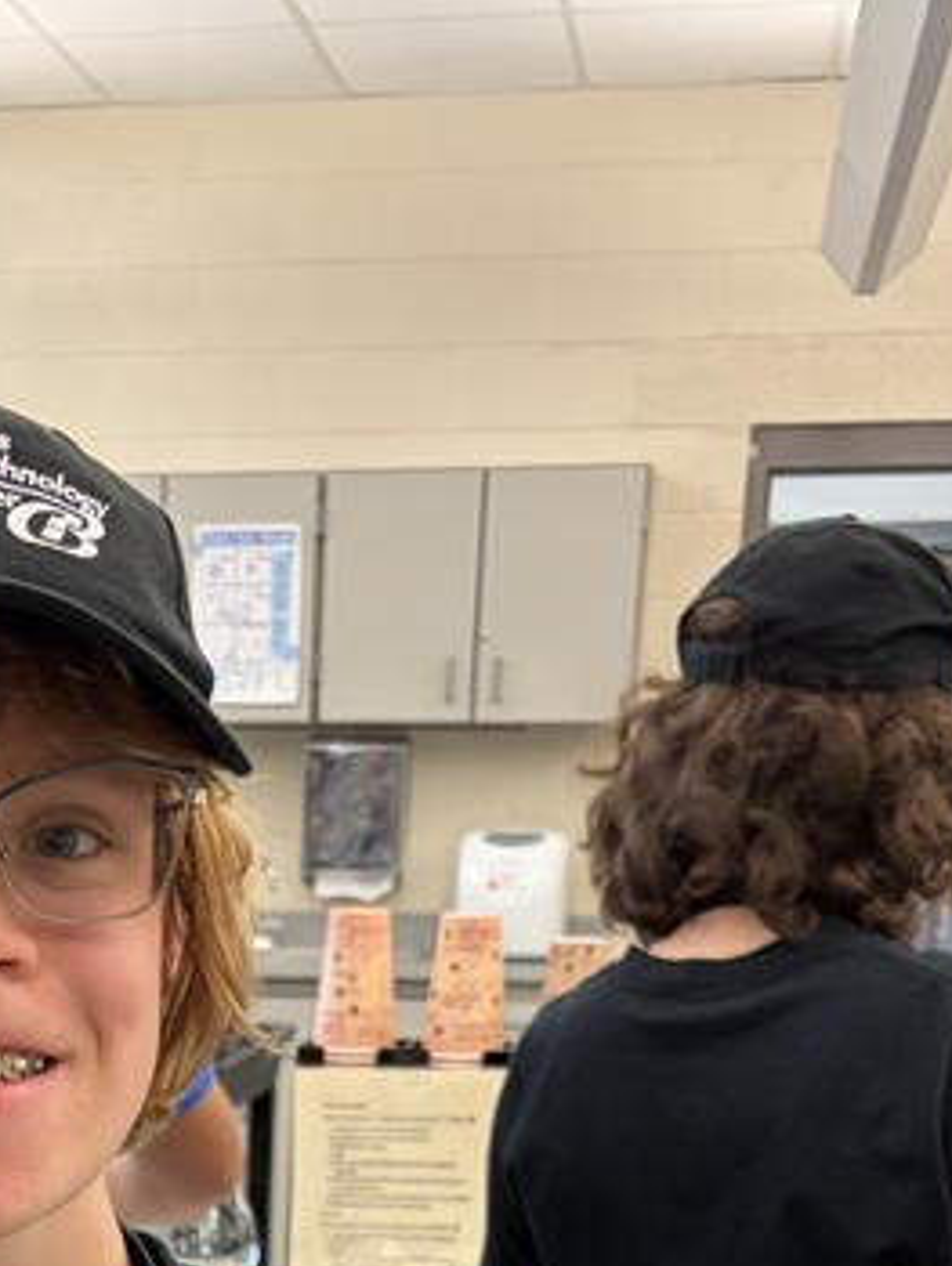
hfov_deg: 18.9
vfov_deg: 22.0
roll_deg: -0.6
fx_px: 2783
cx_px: 11
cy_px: 1812
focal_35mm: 76
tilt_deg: -20.3
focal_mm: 5.96
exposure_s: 1/60
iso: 160
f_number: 1.6
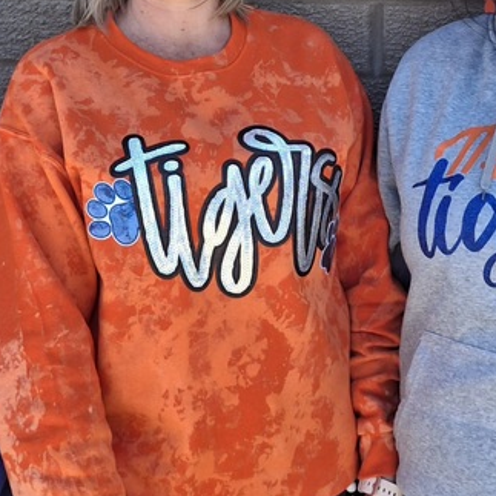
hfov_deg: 24.6
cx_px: 189
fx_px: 1135
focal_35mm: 70
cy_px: 35
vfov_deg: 23.9
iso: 32
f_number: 1.8
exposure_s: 1/270
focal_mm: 4.69
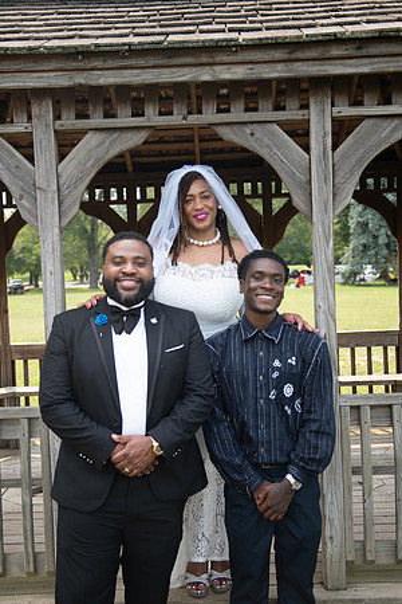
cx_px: 201
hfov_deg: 26.0
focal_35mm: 52
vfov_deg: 38.2
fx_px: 871
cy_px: 302
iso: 800
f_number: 4.6
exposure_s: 1/1600
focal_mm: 50
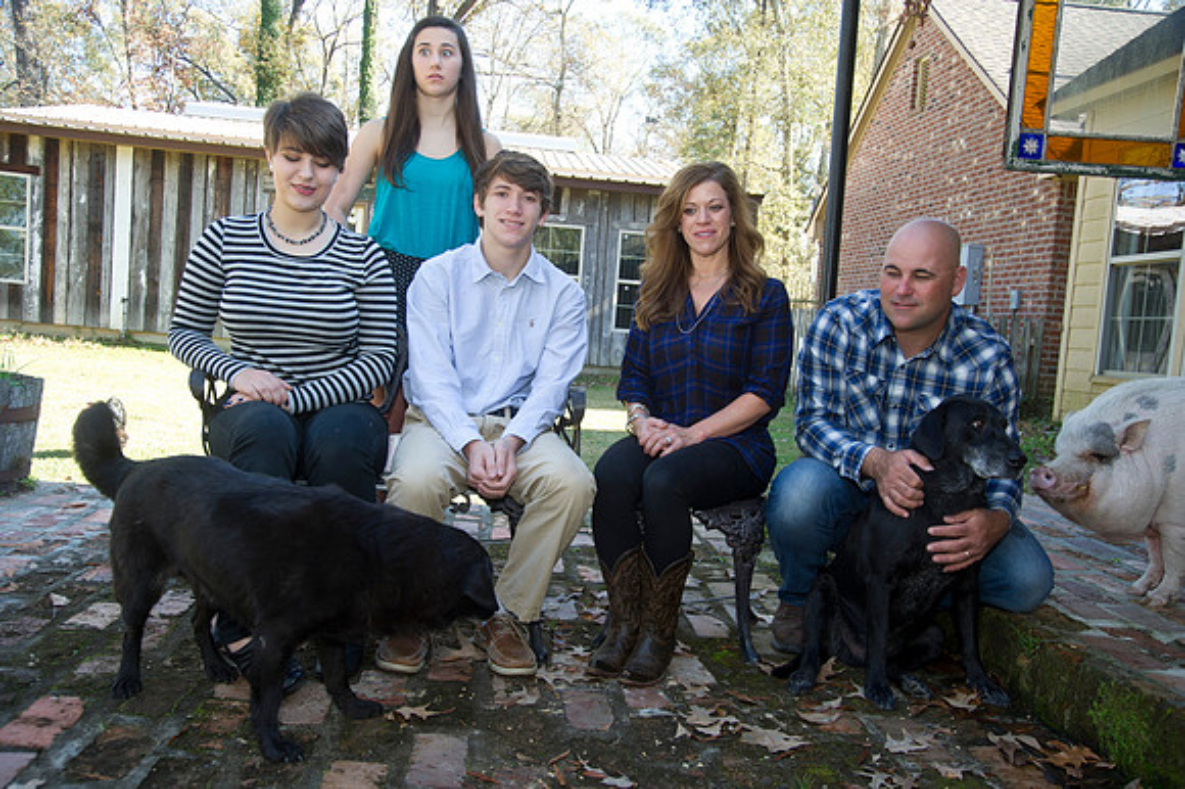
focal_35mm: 30
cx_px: 592
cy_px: 394
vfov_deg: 43.6
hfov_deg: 62.0
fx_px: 987
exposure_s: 1/125
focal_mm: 30
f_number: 6.3
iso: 400
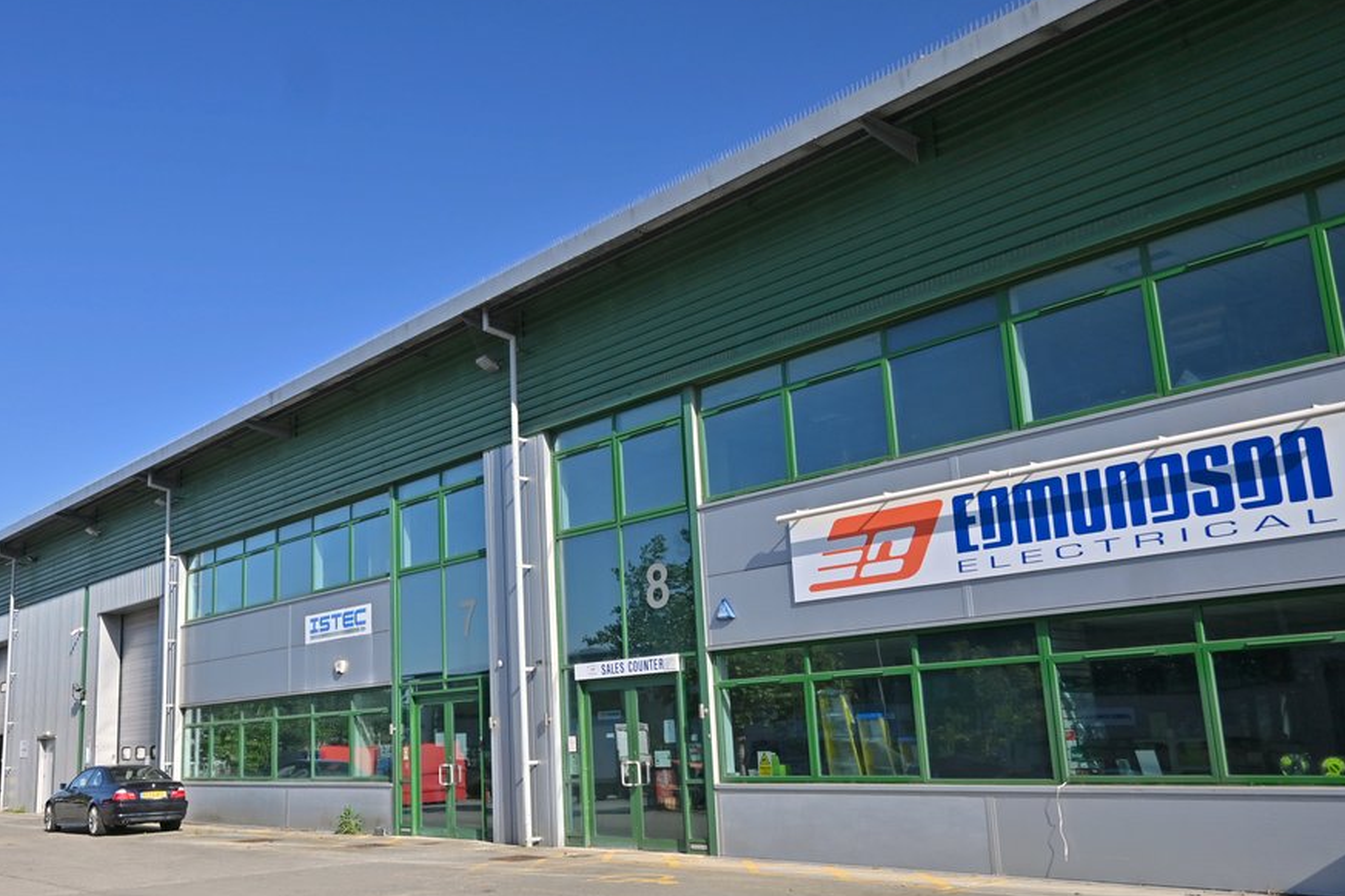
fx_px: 1233
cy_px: 470
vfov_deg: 40.0
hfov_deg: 56.0
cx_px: 451
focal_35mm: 33
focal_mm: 16
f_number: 4.5
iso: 160
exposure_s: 1/1000
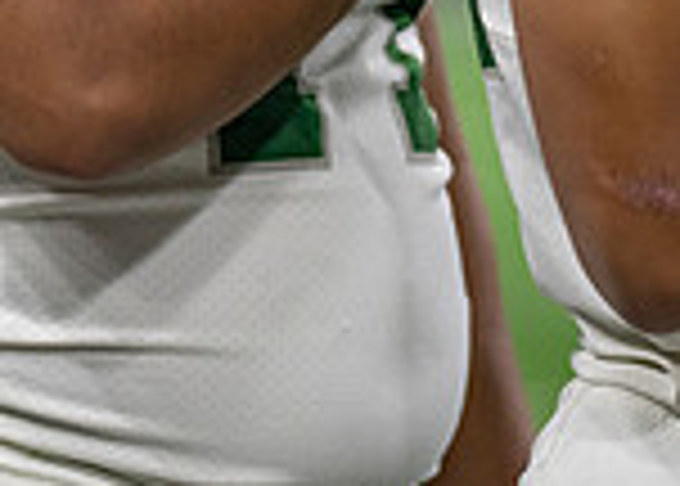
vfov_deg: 2.6
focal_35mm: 543
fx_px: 10491
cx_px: 838
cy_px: -428
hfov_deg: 3.7
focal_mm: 135
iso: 400
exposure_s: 1/640
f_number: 2
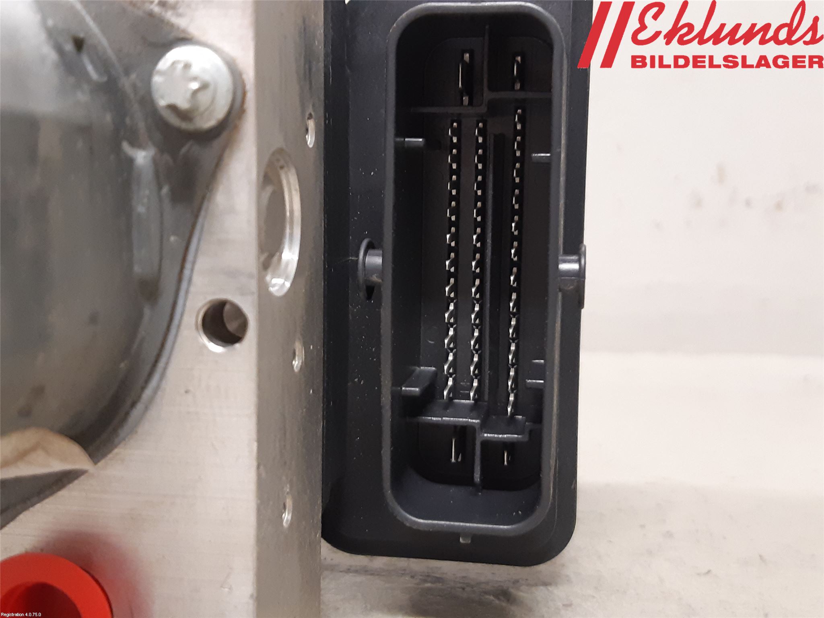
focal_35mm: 26
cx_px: 412
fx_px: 619
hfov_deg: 67.3
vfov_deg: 53.1
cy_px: 309
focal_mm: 3.93
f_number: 1.7
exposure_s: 1/25
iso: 200
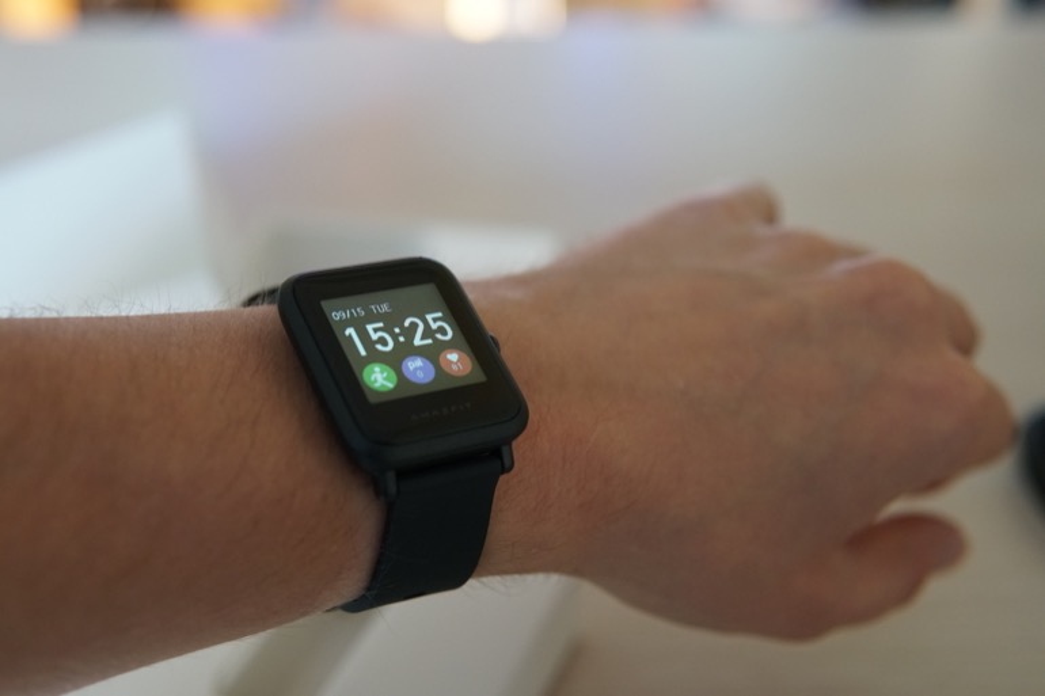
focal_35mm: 45
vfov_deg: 29.9
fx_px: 1306
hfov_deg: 43.6
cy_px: 348
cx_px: 522
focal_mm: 30
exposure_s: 1/60
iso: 1600
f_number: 2.8
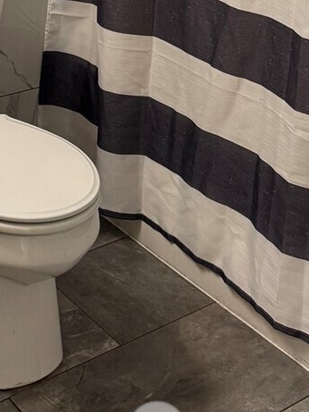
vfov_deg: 22.3
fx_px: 892
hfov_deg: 18.4
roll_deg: +0.2
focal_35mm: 75
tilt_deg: -8.5
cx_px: -81
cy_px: -172
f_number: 1.78
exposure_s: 1/60
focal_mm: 6.76
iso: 200
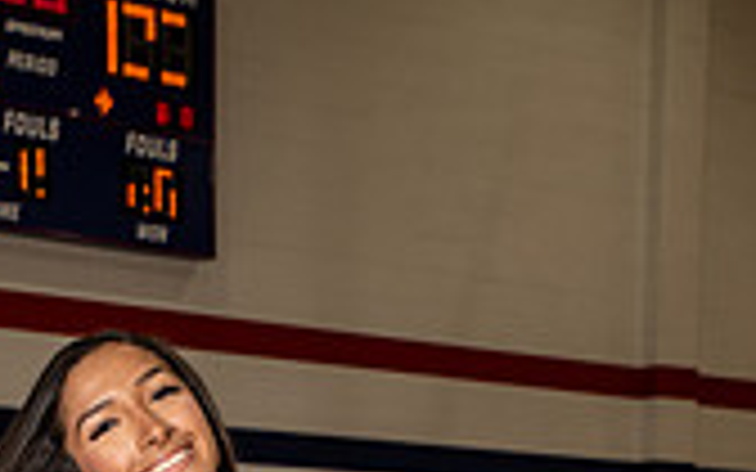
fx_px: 2246
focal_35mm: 109
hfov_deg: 19.0
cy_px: 1007
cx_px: 180
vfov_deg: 10.8
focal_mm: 40
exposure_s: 1/250
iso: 320
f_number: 6.3
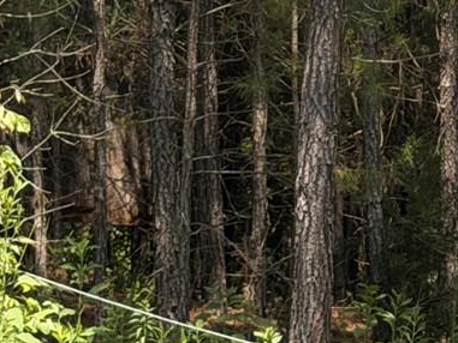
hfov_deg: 7.6
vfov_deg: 5.8
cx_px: 575
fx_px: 3415
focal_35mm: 258
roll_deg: +0.7
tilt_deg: +3.1
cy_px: 259
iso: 64
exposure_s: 1/1608
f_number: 1.78
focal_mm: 6.76
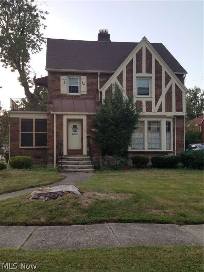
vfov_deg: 67.3
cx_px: 102
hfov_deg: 53.1
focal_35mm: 26
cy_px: 136
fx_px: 204
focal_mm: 4.2
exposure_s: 1/151
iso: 50
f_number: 1.7
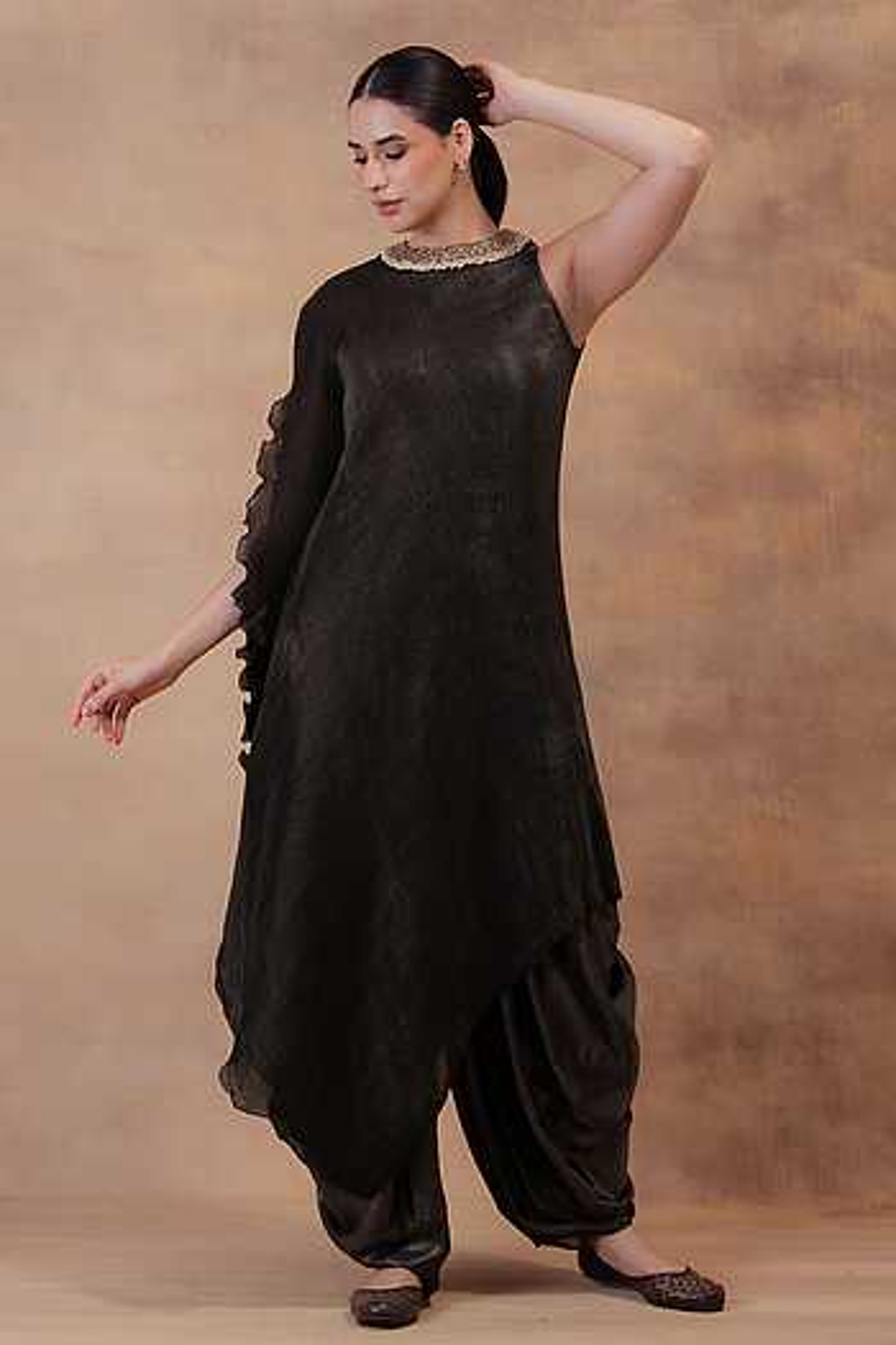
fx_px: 3173
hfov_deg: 16.1
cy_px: 672
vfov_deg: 23.9
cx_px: 448
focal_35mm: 85
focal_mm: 85
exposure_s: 1/125
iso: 250
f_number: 9
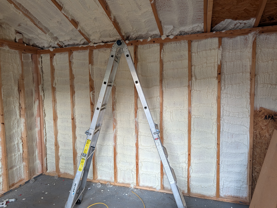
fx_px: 192
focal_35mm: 24
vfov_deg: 56.8
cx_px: 138
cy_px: 104
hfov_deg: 71.6
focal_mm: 6.9
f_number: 1.68
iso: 52
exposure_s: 1/54.4
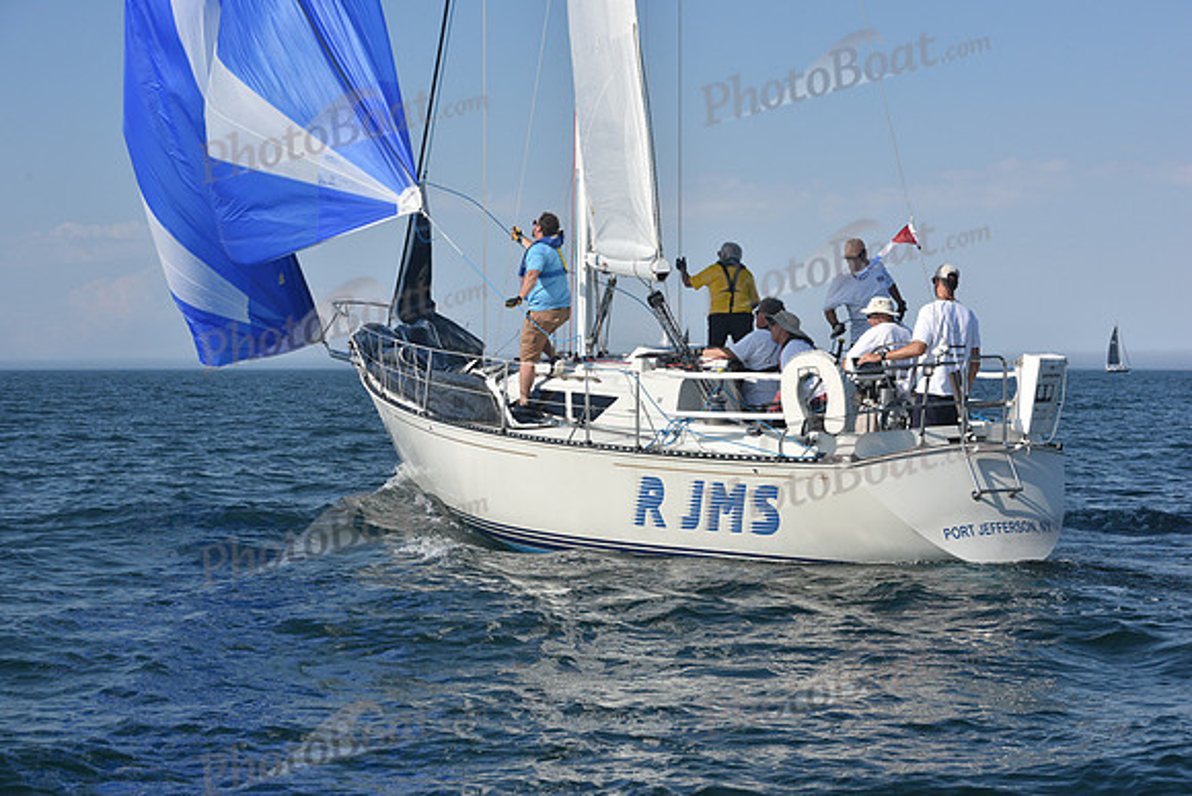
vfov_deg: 19.5
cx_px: 596
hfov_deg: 28.8
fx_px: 2318
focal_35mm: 70
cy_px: 398
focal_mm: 70
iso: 320
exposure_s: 1/1250
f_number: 10
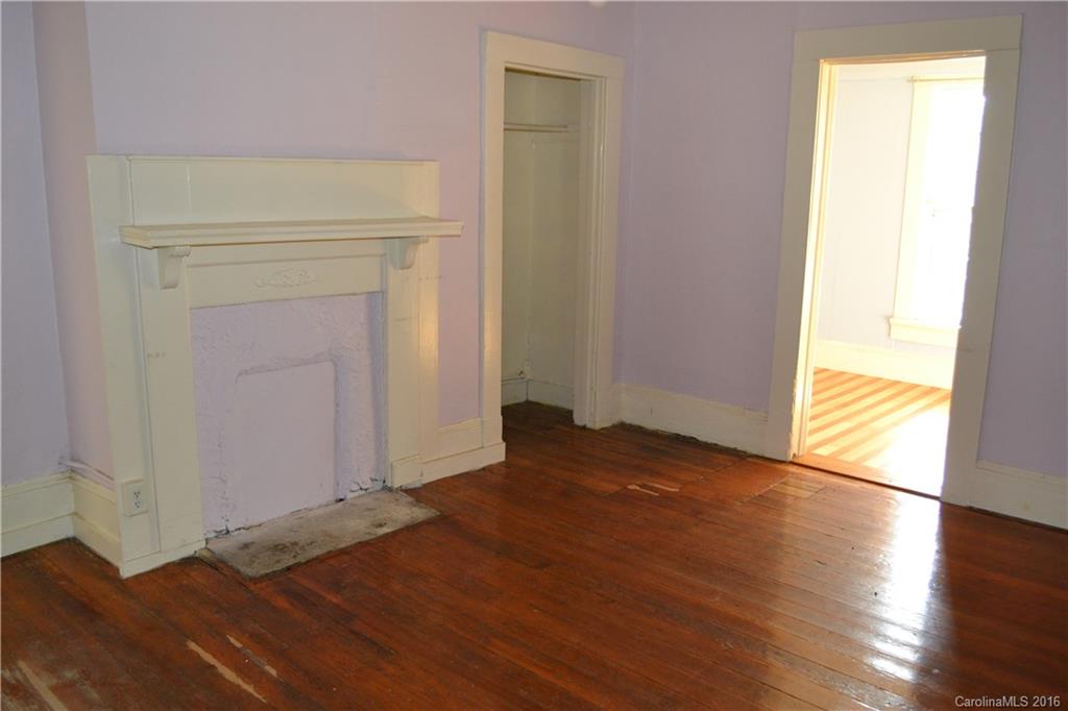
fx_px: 890
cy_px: 356
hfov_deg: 61.9
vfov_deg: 43.6
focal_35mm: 30
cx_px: 534
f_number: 3.8
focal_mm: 20
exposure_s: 1/60
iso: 1000
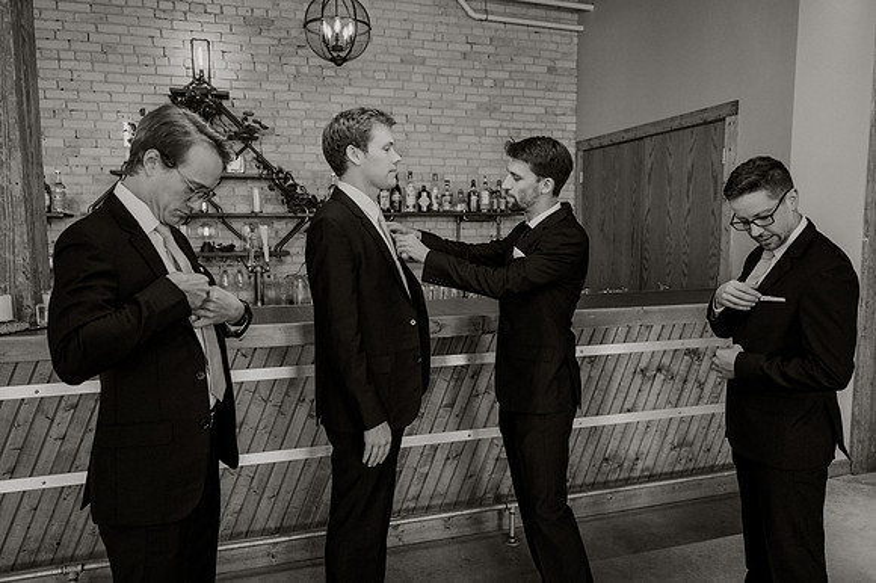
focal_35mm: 28
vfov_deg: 46.4
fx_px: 681
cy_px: 298
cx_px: 444
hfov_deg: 65.5
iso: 1250
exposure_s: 1/100
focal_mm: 27
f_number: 3.5
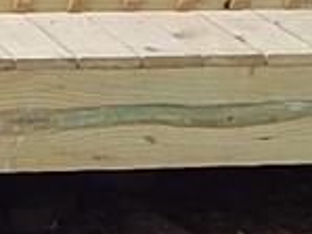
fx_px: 2354
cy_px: 25
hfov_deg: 7.5
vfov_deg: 5.7
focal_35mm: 261
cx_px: -50
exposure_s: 1/160
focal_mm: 6.8
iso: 125
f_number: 3.4
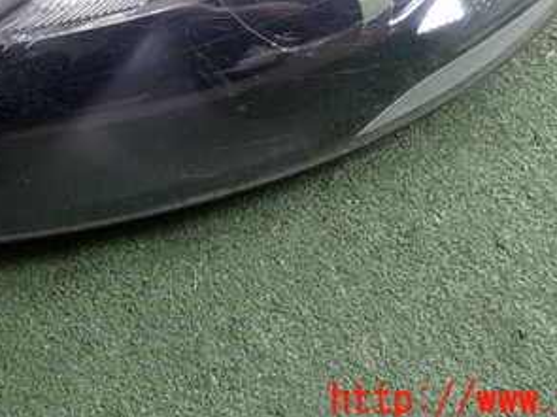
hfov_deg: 31.5
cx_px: 191
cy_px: 0
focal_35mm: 61
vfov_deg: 23.0
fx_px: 981
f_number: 2.3
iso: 200
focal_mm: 5.4
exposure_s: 1/80
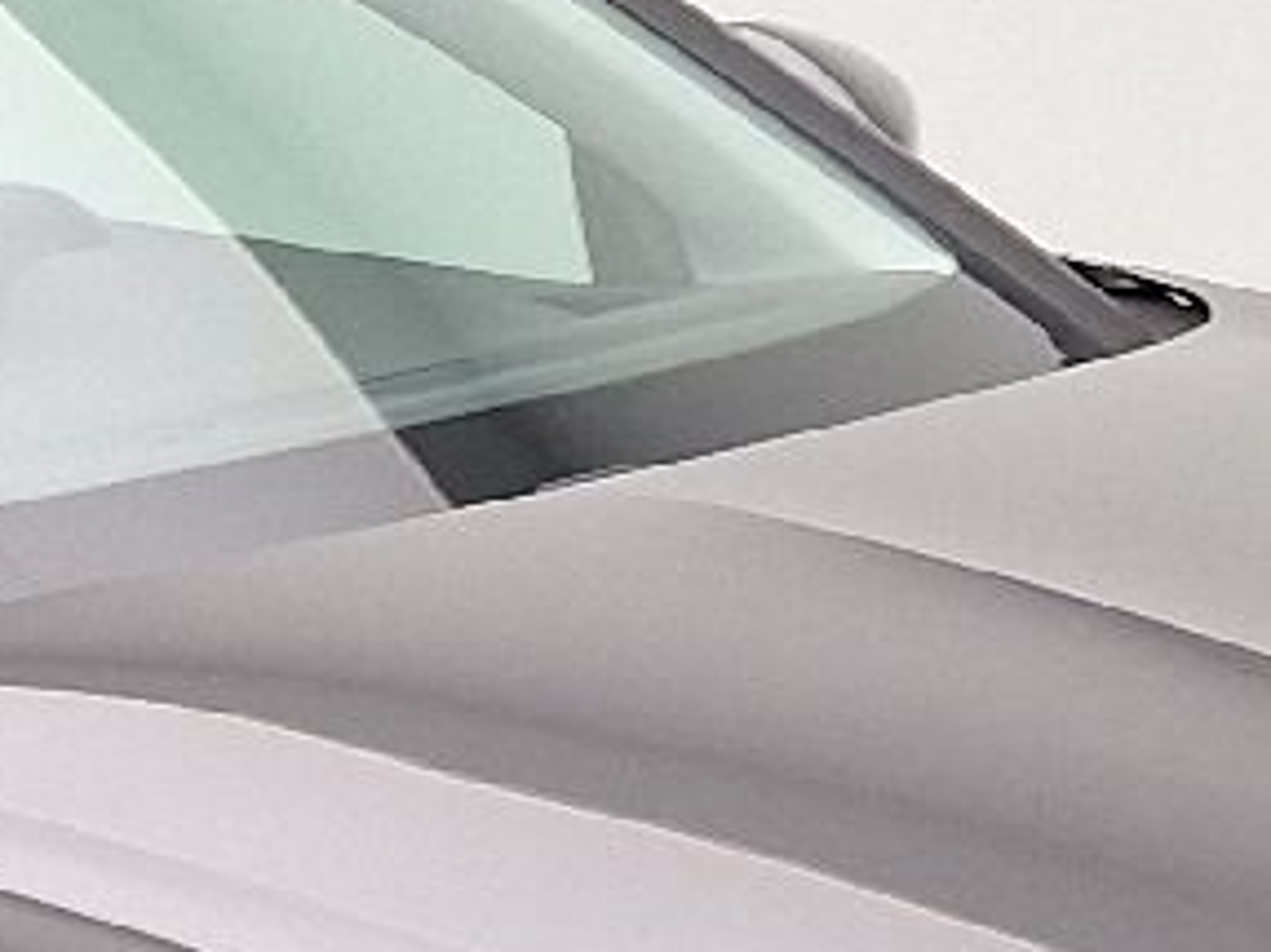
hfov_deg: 12.4
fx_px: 5652
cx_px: -456
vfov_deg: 9.0
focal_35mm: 154
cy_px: 1917
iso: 64
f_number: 1.8
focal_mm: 5.54
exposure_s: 1/100
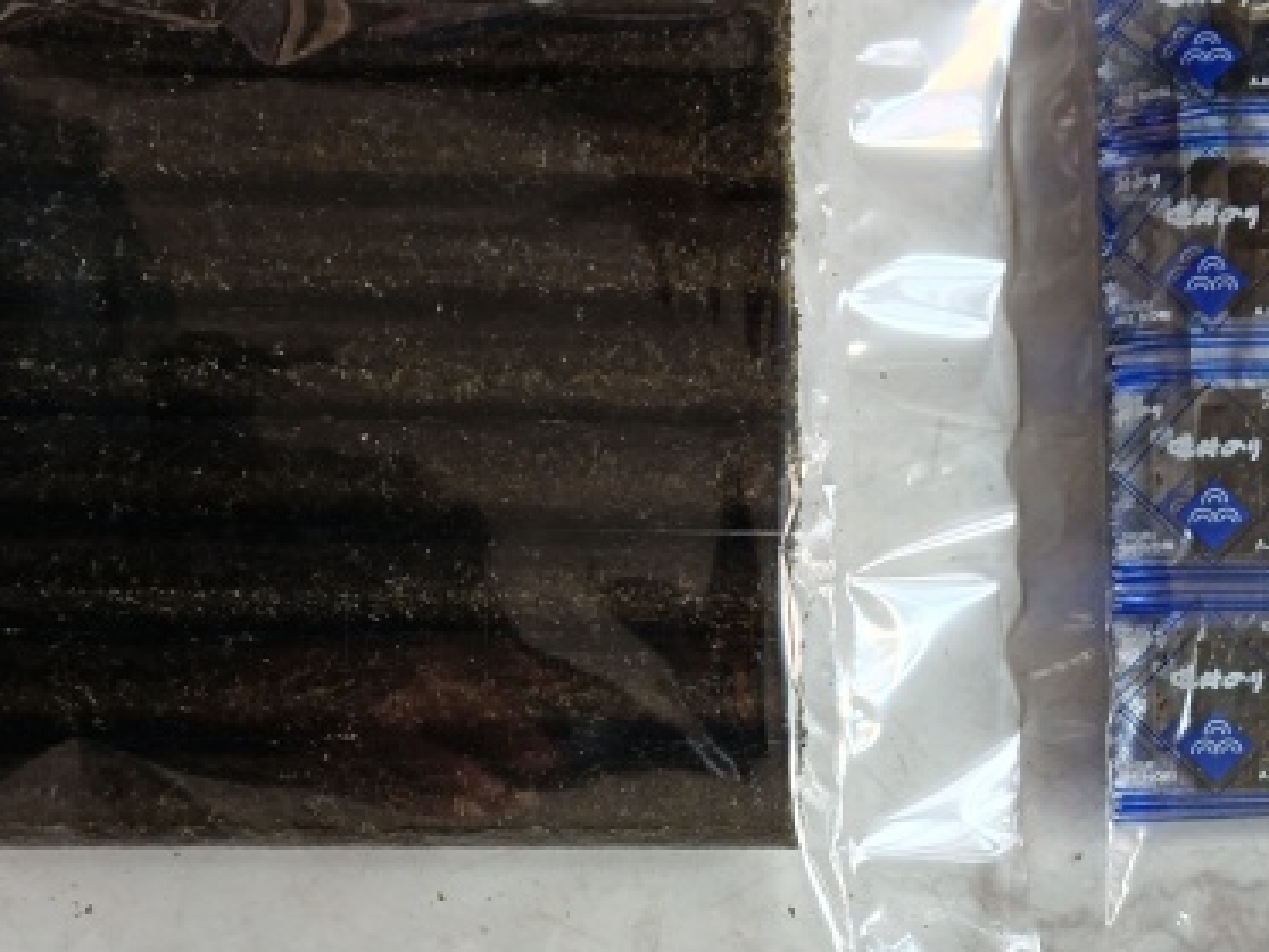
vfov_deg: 24.2
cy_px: 942
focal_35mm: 58
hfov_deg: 32.8
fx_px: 2126
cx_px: 901
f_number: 1.8
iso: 1022
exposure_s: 1/33.3
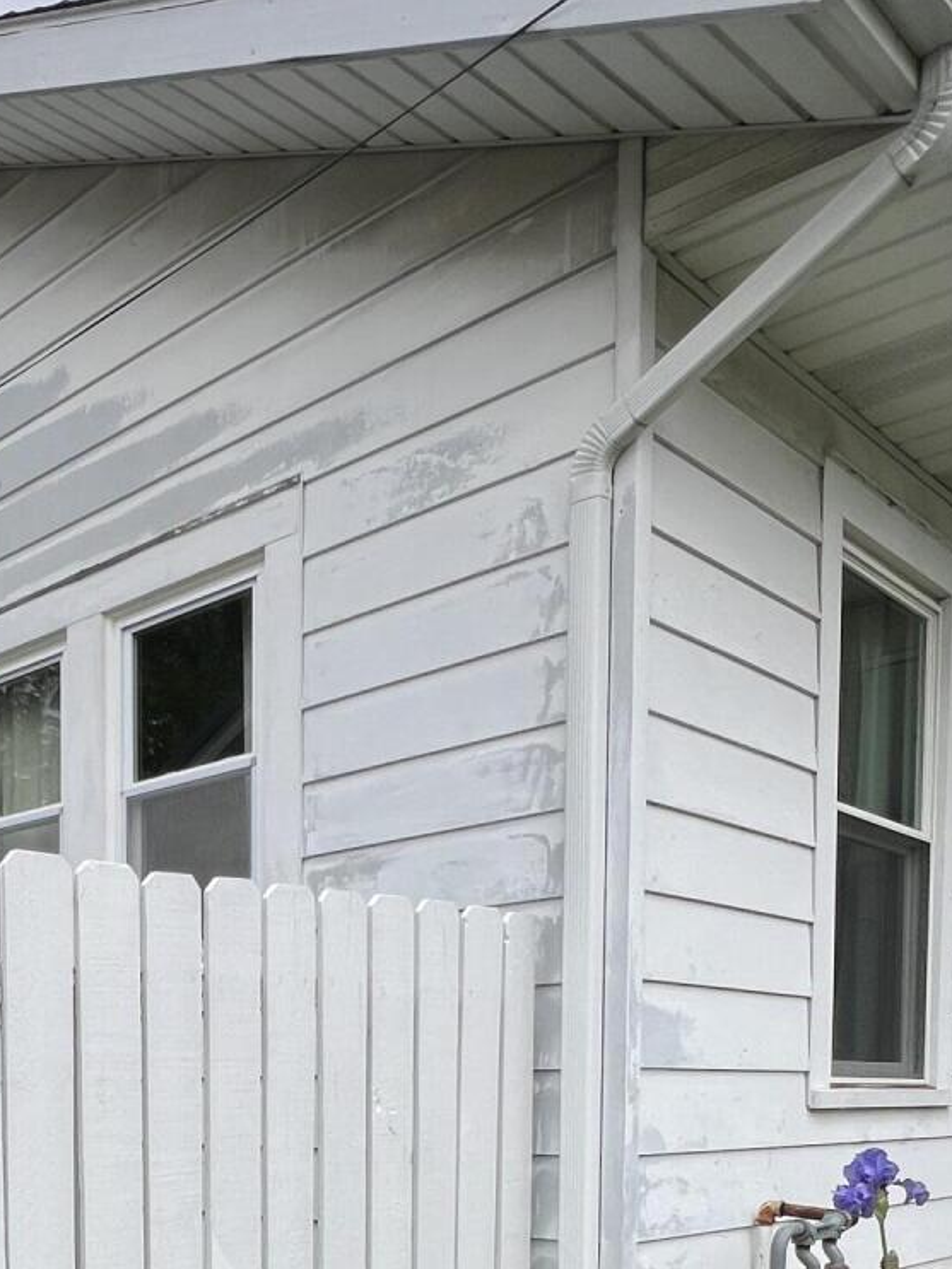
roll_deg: -0.1
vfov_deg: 46.7
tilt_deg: -3.1
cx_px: 82
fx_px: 1284
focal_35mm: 35
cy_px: 1175
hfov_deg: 37.8
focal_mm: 1.57
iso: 32
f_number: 1.8
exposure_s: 1/1783
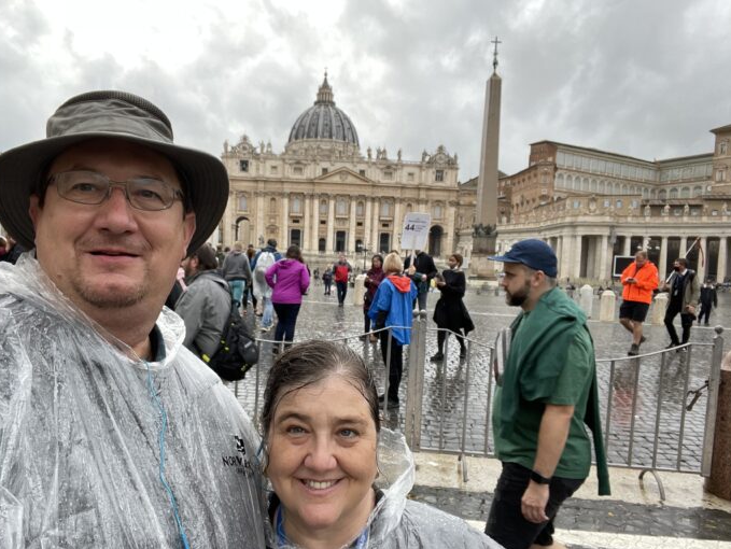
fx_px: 549
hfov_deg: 67.1
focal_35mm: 26
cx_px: 333
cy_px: 293
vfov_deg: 53.1
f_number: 2.2
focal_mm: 2.71
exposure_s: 1/121
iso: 64
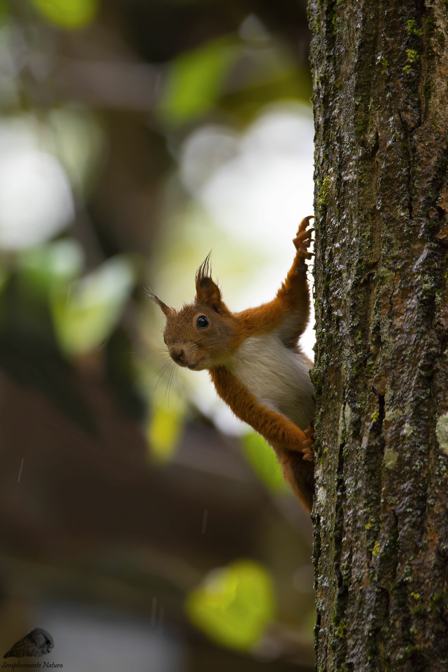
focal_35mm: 900
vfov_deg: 2.3
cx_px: 224
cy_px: 336
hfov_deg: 1.5
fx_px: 16799
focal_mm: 600
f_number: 6.3
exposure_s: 1/200
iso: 1000
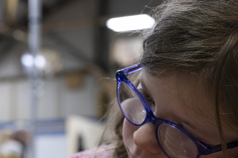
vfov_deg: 11.8
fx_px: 760
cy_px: 168
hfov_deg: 17.3
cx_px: -10
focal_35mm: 115
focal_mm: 50
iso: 800
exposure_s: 1/60
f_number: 5.6
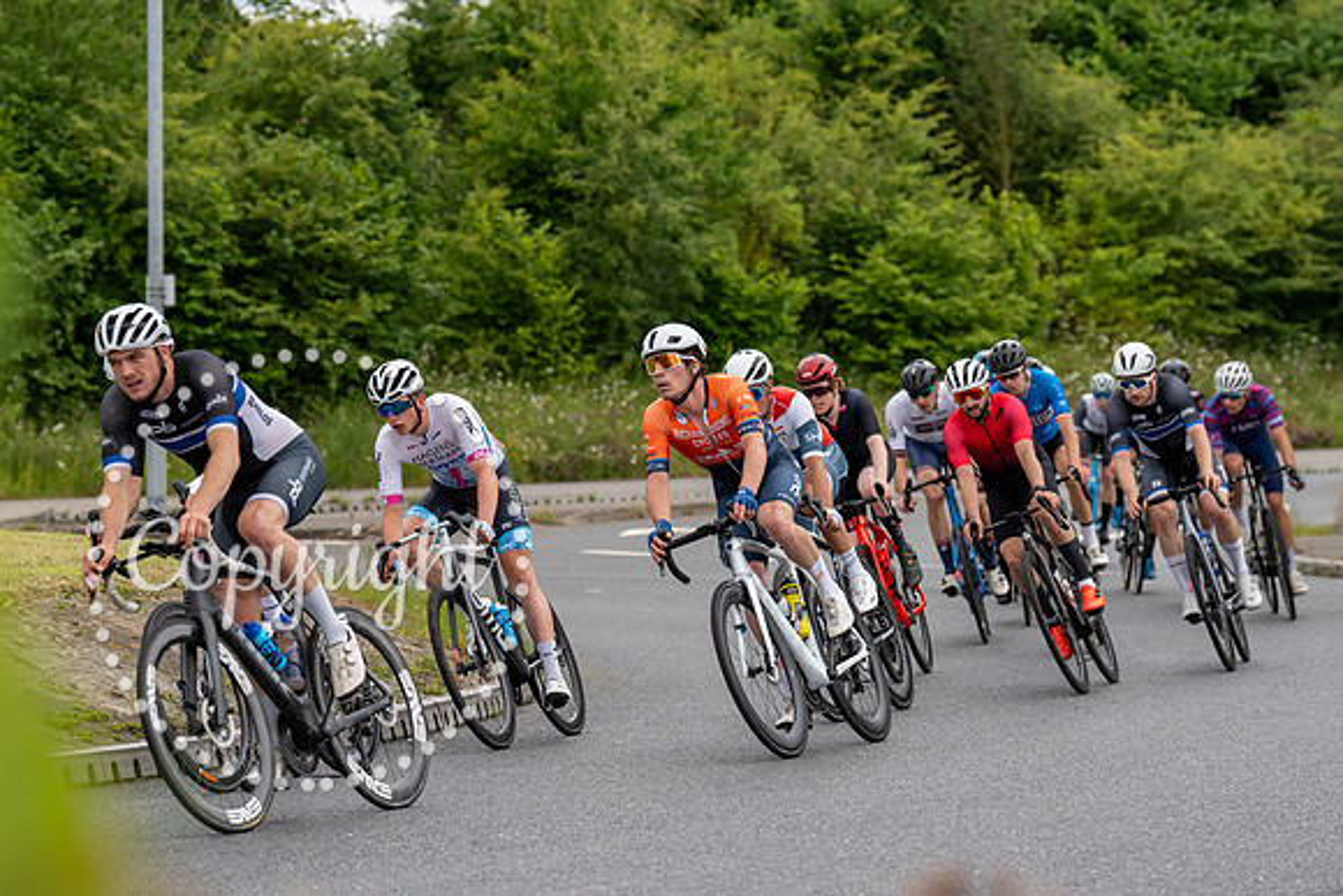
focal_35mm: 137
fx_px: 5126
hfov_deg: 14.9
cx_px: 677
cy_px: 351
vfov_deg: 10.0
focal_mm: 113
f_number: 4
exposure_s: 1/1000
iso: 400
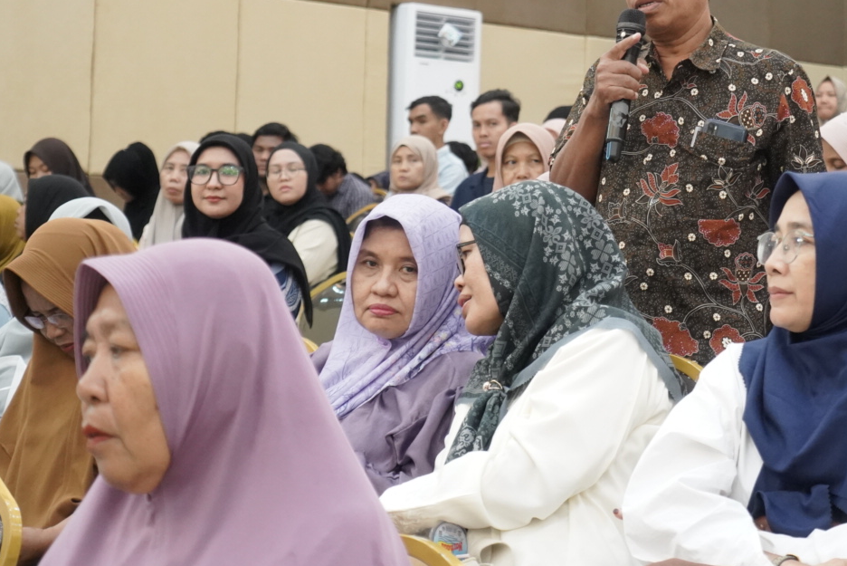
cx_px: 668
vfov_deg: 17.8
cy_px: 130
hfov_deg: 26.2
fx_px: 1789
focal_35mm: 76
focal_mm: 44
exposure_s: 1/125
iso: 6400
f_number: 4
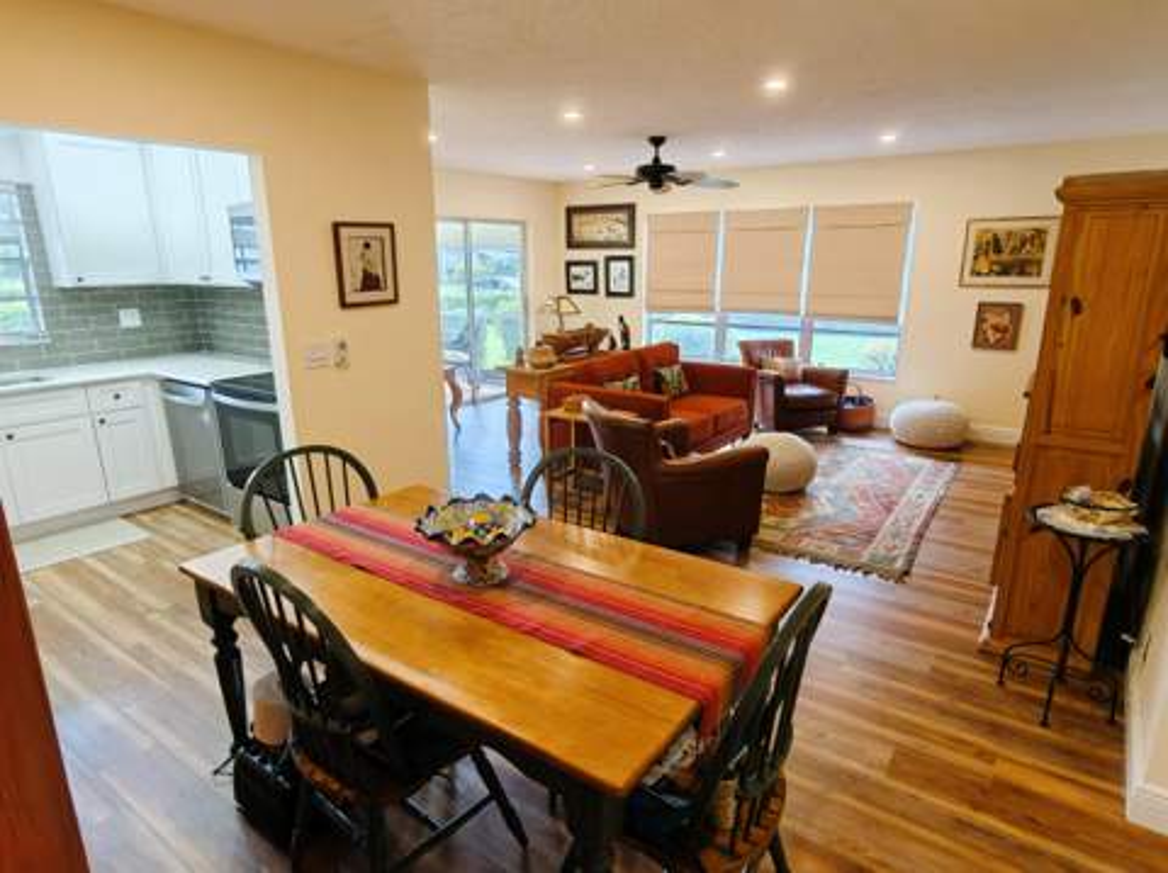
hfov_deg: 81.8
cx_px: 584
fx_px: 674
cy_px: 436
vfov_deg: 65.9
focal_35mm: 20
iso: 640
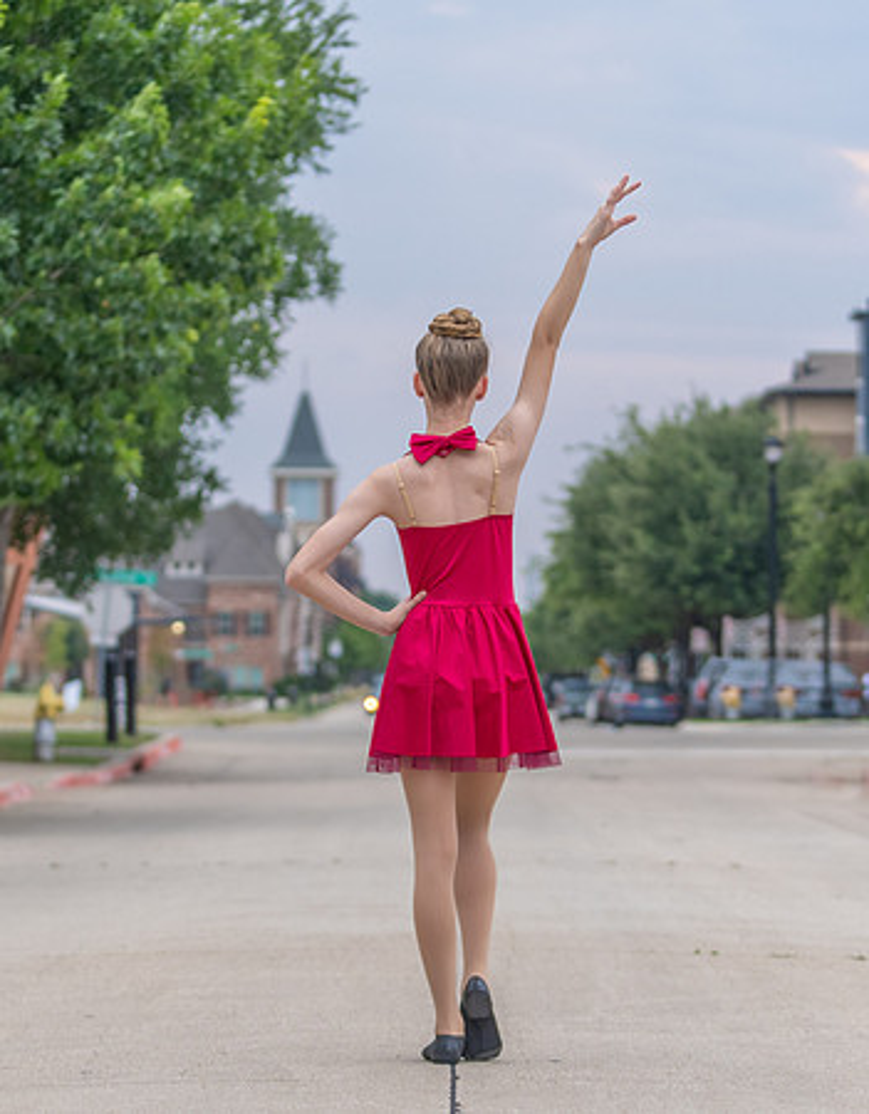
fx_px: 4734
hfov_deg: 10.5
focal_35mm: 145
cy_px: 683
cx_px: 445
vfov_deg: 13.4
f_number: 2.8
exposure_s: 1/320
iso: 200
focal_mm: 70
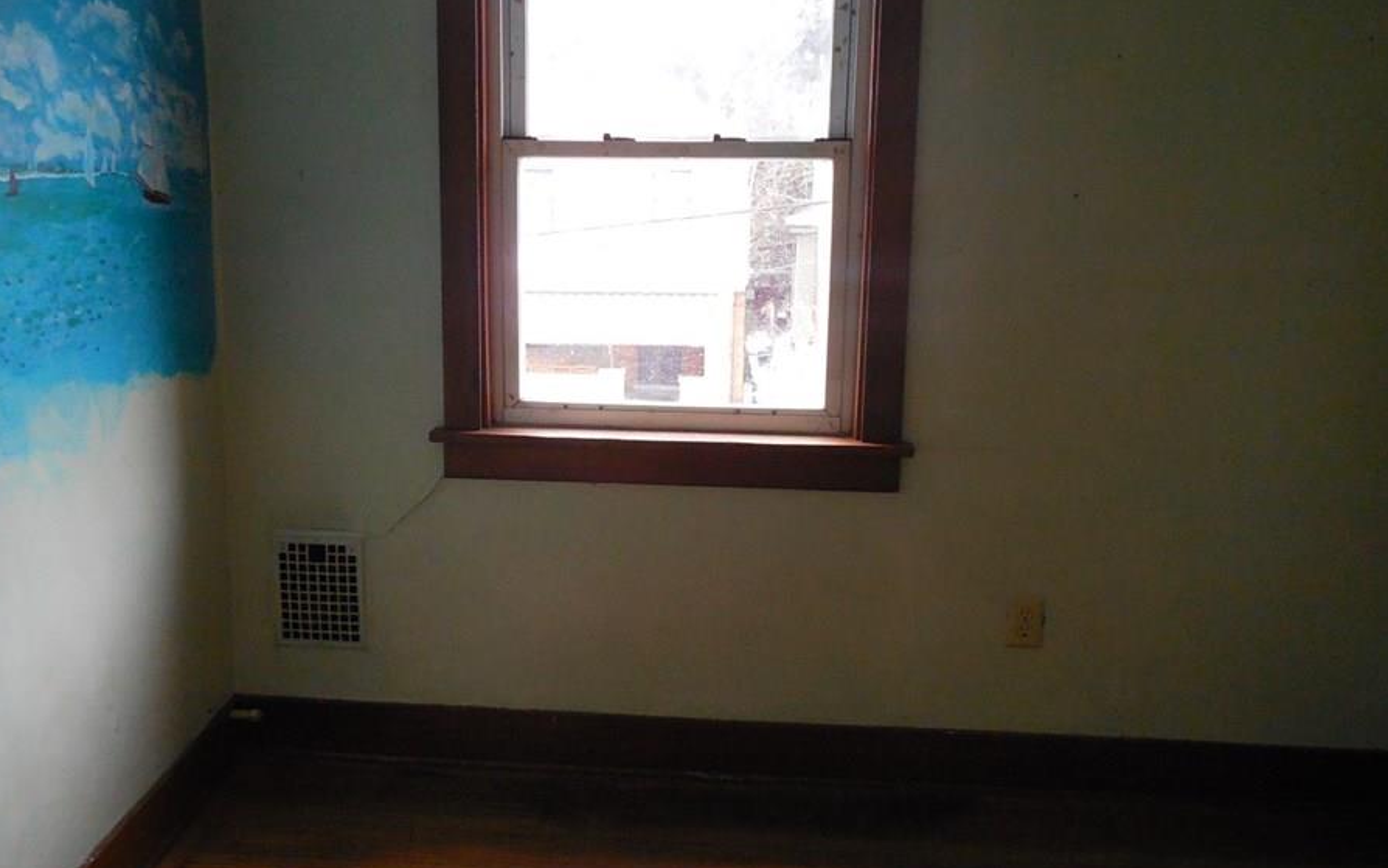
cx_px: 609
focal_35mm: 34
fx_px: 1286
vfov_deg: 37.3
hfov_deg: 56.5
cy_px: 418
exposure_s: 1/160
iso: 800
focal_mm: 5
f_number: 3.5
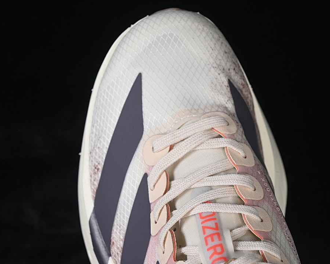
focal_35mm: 85
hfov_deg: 22.5
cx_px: 189
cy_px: 132
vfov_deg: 18.1
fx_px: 830
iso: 160
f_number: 7.1
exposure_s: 1/60
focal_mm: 50
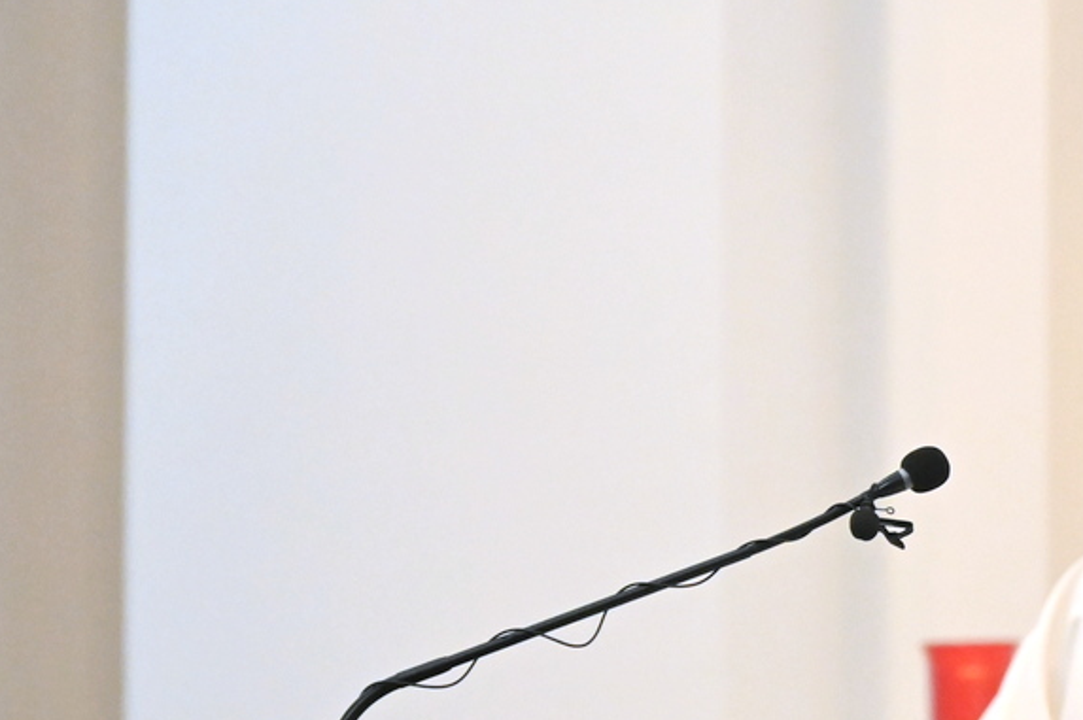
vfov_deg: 3.9
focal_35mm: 349
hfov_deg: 5.9
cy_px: 677
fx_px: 10490
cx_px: 1486
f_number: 6.3
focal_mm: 125
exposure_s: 1/160
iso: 8000
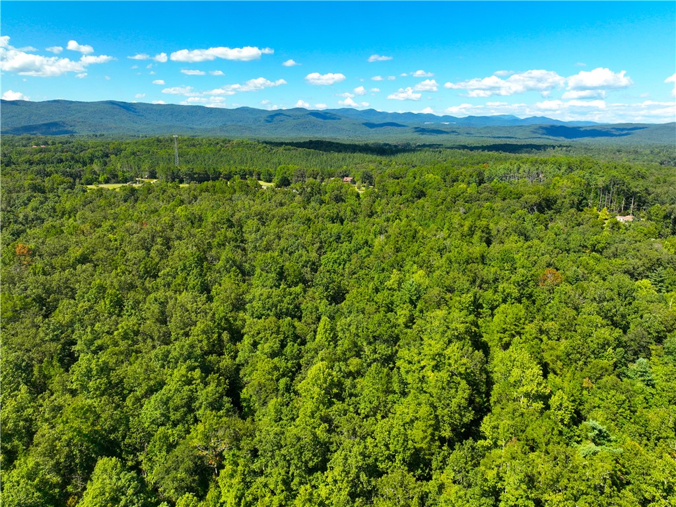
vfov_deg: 56.8
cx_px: 338
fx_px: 468
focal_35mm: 24
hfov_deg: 71.6
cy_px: 254
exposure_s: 1/160
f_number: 2.8
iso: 110
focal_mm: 12.29
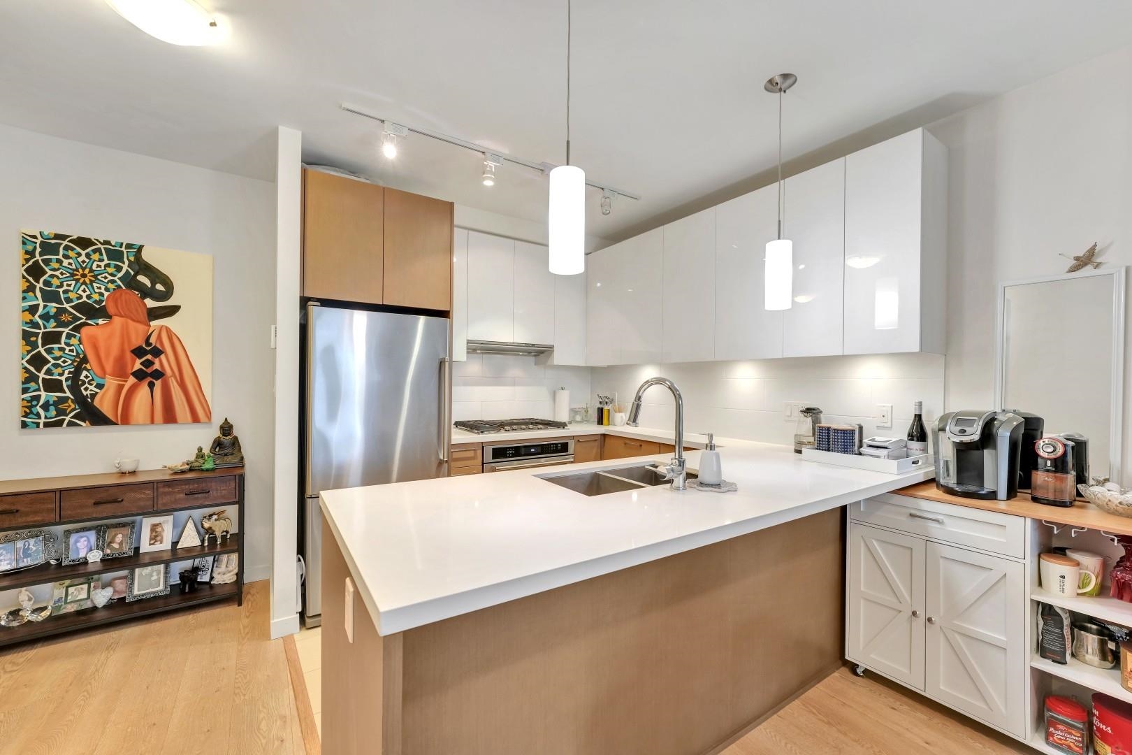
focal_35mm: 14
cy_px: 378
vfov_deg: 81.2
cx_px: 566
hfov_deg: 104.3
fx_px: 440
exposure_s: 1/8
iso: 400
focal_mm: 14
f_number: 8
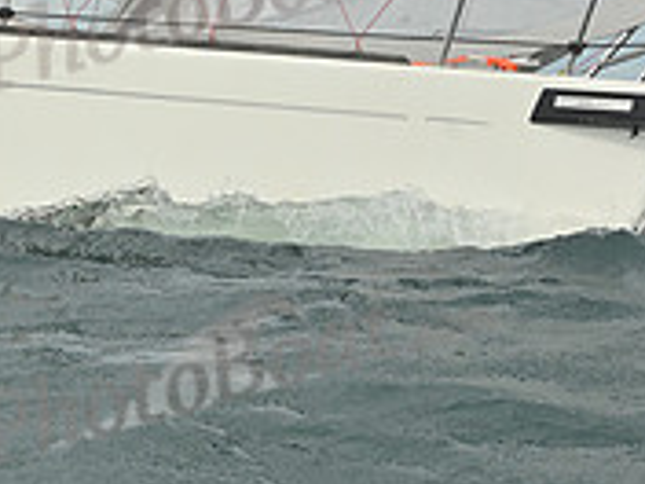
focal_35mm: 238
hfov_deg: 8.2
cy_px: -141
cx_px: -209
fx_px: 4435
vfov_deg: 6.2
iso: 320
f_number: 11
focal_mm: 75
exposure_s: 1/1250
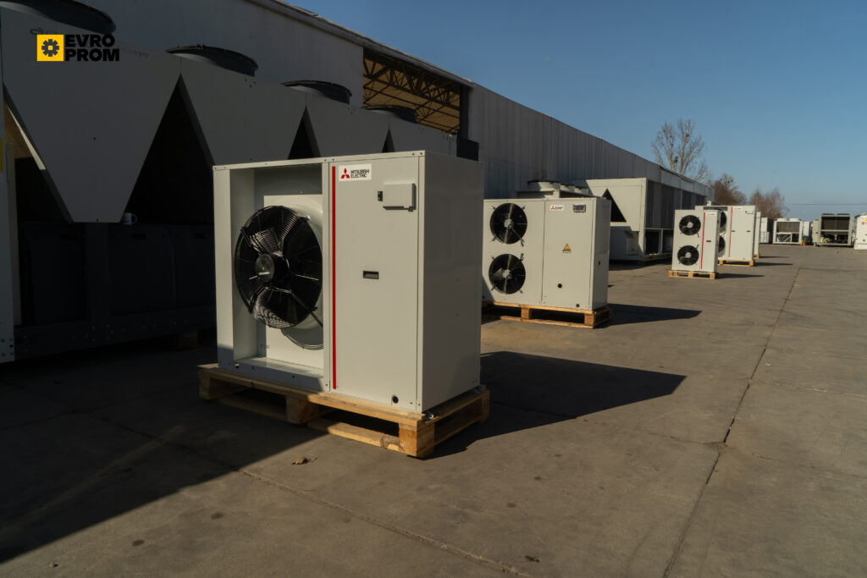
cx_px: 434
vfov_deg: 53.1
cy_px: 289
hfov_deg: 73.7
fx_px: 578
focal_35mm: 24
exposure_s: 1/100
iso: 250
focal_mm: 24
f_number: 16
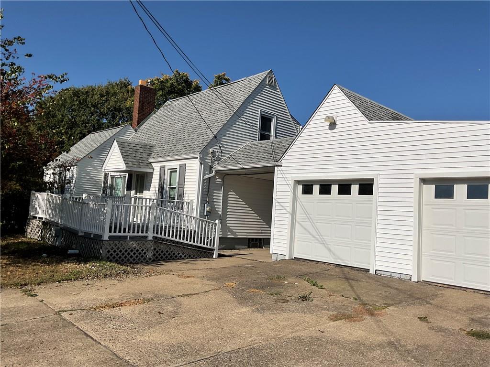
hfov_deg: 61.7
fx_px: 411
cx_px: 245
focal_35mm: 29
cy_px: 184
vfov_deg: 48.2
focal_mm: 3
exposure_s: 1/5263
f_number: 1.8
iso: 16
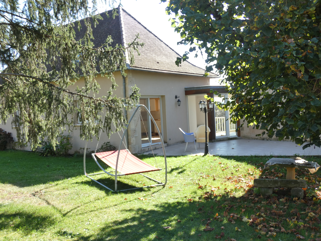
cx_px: 160
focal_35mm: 35
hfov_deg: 52.6
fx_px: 325
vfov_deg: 40.7
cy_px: 120
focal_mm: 6.2
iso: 80
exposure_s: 1/200
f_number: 3.4
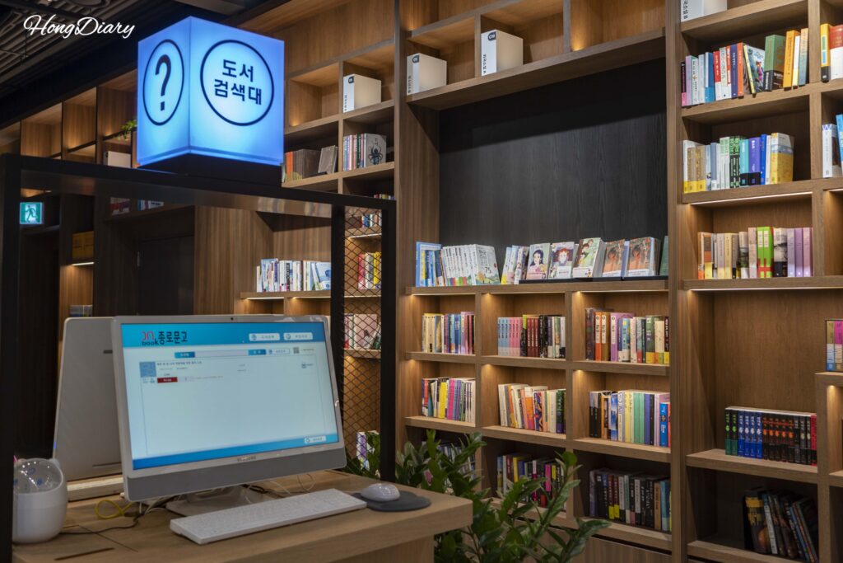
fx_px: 820
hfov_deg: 54.4
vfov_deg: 37.9
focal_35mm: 35
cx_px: 422
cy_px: 282
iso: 400
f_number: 4.5
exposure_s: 1/60
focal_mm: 35
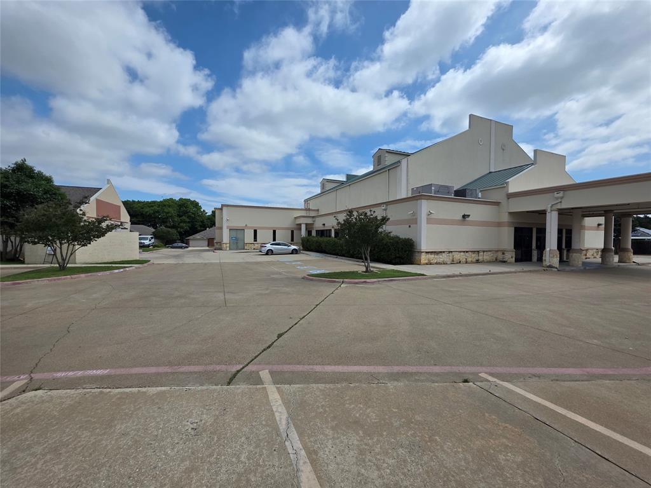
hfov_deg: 106.2
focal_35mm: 13
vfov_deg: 89.9
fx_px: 244
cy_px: 244
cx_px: 326
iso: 40
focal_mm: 2.2
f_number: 1.9
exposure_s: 1/4125
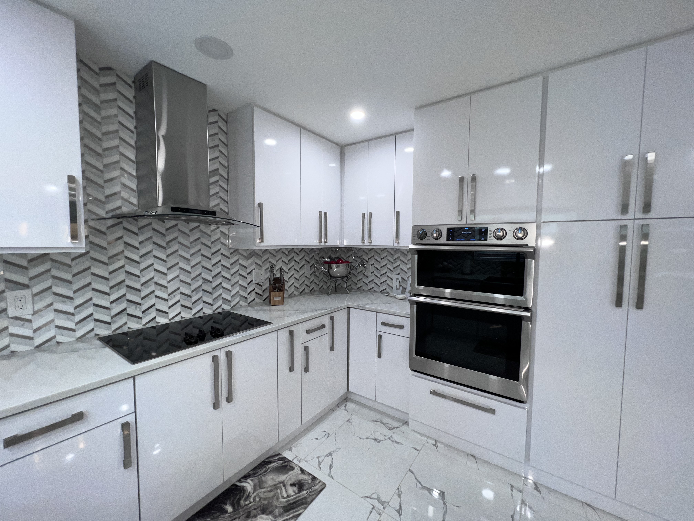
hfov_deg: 106.2
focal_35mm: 13
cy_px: 260
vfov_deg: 89.9
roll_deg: +0.4
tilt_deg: -3.3
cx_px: 347
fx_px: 261
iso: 50
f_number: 1.8
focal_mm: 1.57
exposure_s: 1/122
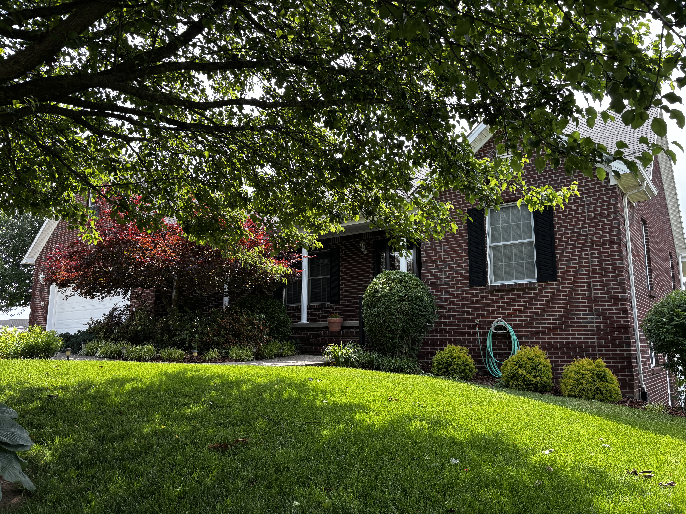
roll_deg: -0.4
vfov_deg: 53.1
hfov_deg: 67.3
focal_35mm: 26
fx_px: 515
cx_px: 343
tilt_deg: +9.1
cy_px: 257
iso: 50
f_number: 1.6
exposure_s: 1/408
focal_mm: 5.96
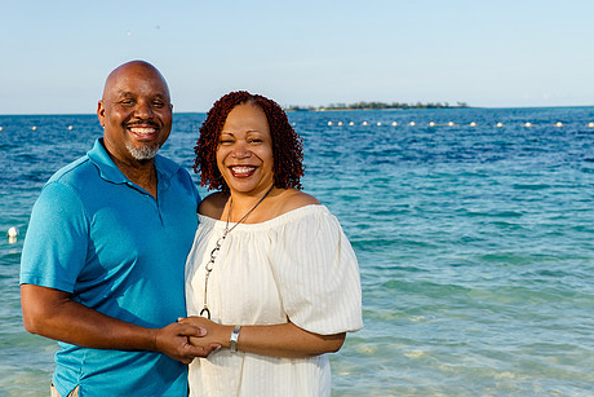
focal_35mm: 58
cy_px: 213
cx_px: 287
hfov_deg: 34.5
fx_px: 957
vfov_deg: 23.4
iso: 100
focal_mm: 46
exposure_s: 1/250
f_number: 5.6
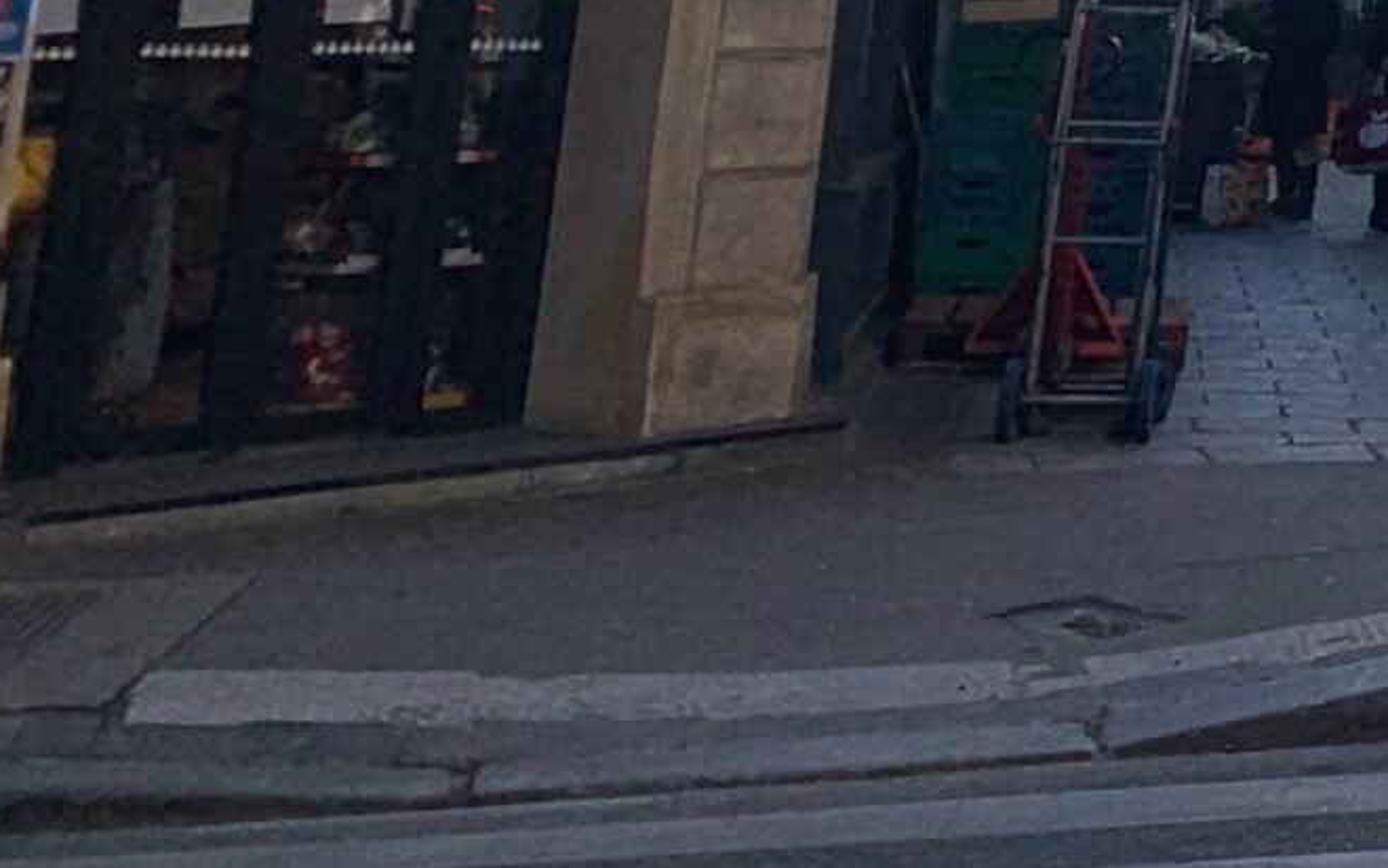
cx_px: 2641
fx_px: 4048
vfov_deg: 10.8
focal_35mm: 107
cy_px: -1066
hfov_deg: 15.9
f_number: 1.8
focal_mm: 4.25
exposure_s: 1/2075
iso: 25
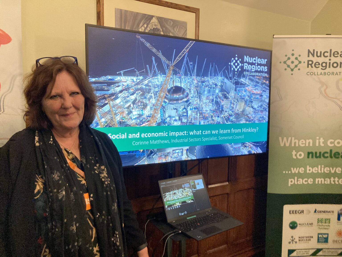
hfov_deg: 63.4
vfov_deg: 49.7
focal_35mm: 28
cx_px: 171
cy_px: 128
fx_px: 277
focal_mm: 3.99
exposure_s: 1/48
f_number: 1.8
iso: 320
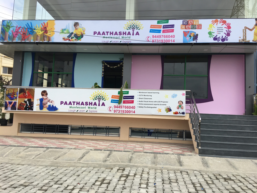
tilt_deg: +5.9
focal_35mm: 29
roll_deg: -2.3
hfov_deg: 61.7
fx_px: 215
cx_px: 128
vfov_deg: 48.2
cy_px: 96
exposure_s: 1/1508
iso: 25
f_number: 2.2
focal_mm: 4.15
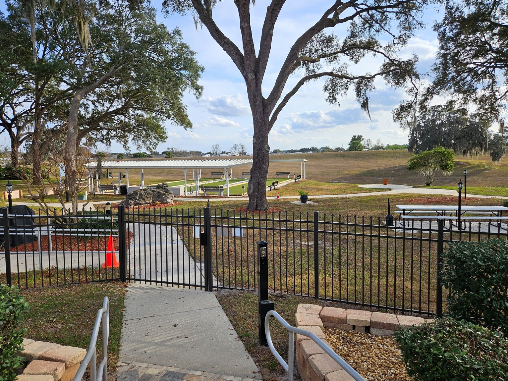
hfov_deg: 71.6
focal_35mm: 24
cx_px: 252
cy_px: 188
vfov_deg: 56.8
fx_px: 352
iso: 25
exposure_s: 1/1102
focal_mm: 5.4
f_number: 1.8
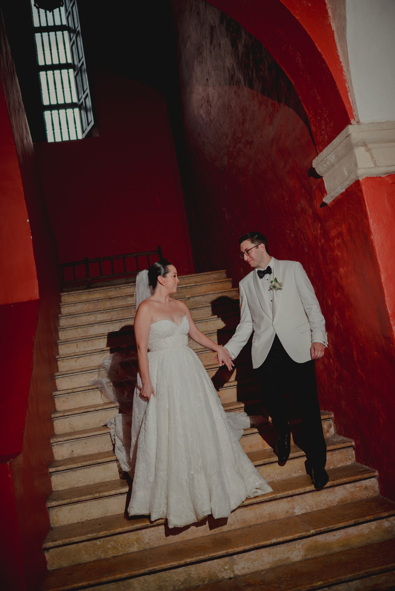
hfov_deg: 37.9
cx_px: 198
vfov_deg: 54.4
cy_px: 296
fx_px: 575
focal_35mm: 35
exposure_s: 1/160
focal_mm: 35
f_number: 1.8
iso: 200
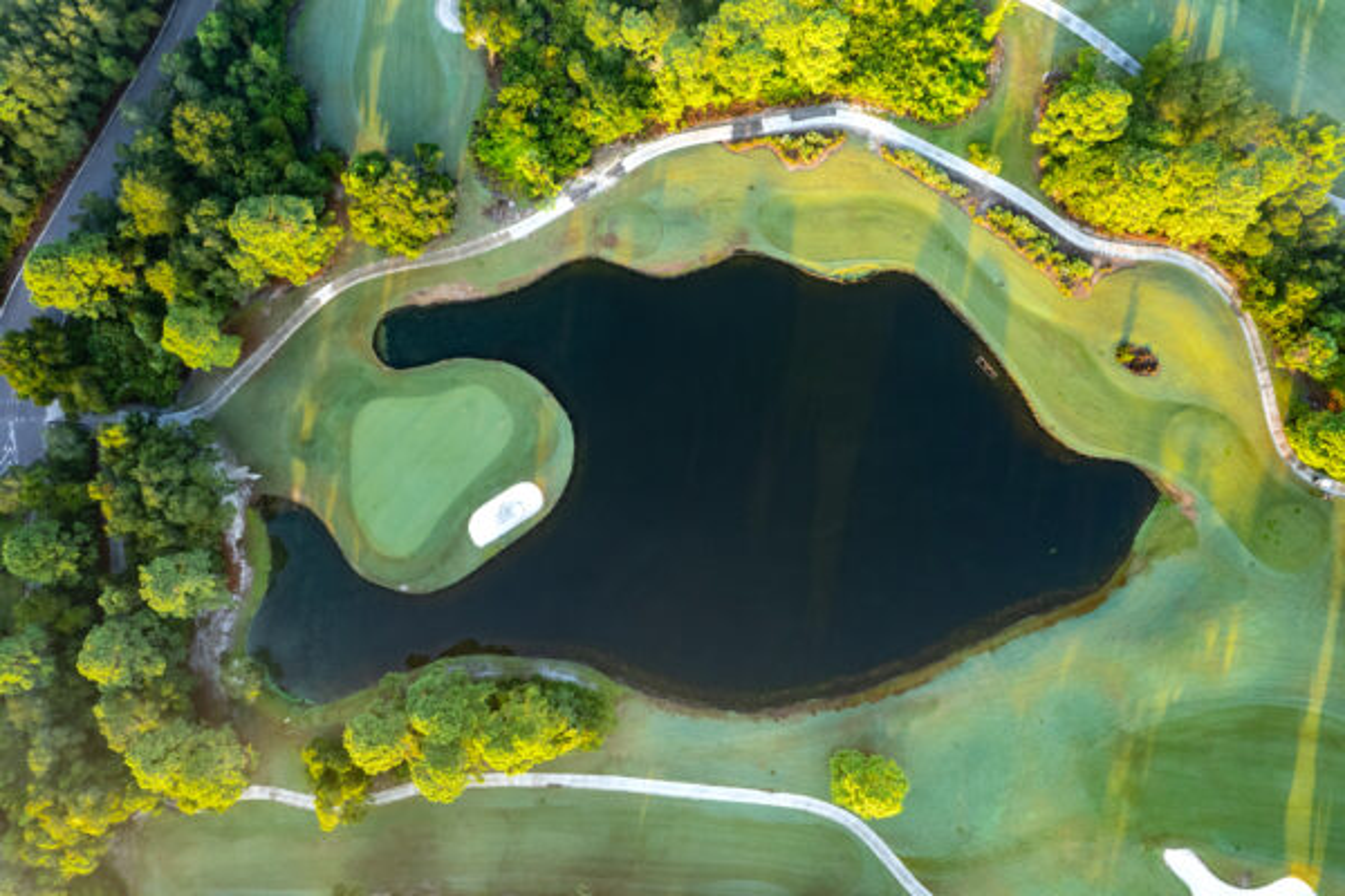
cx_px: 672
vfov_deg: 57.2
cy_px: 448
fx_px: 822
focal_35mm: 22
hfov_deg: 78.6
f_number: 2.8
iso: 100
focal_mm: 8.38
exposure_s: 1/20
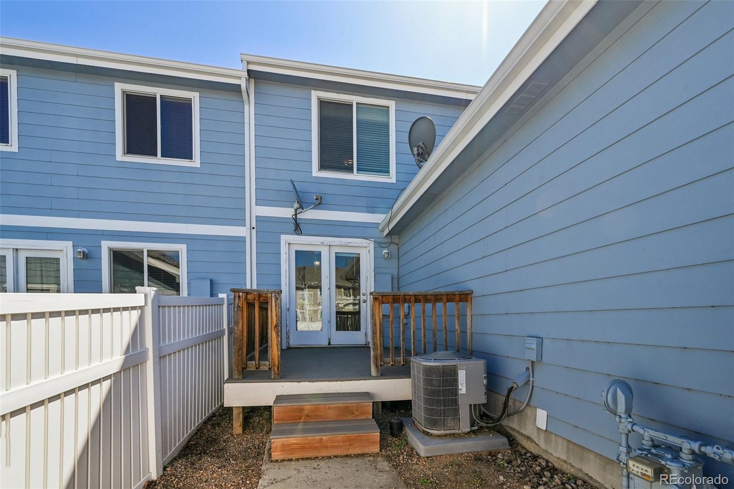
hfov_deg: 102.3
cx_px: 367
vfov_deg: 79.2
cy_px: 244
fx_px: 296
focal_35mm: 14
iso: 400
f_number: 10
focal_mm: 14.5
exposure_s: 1/500
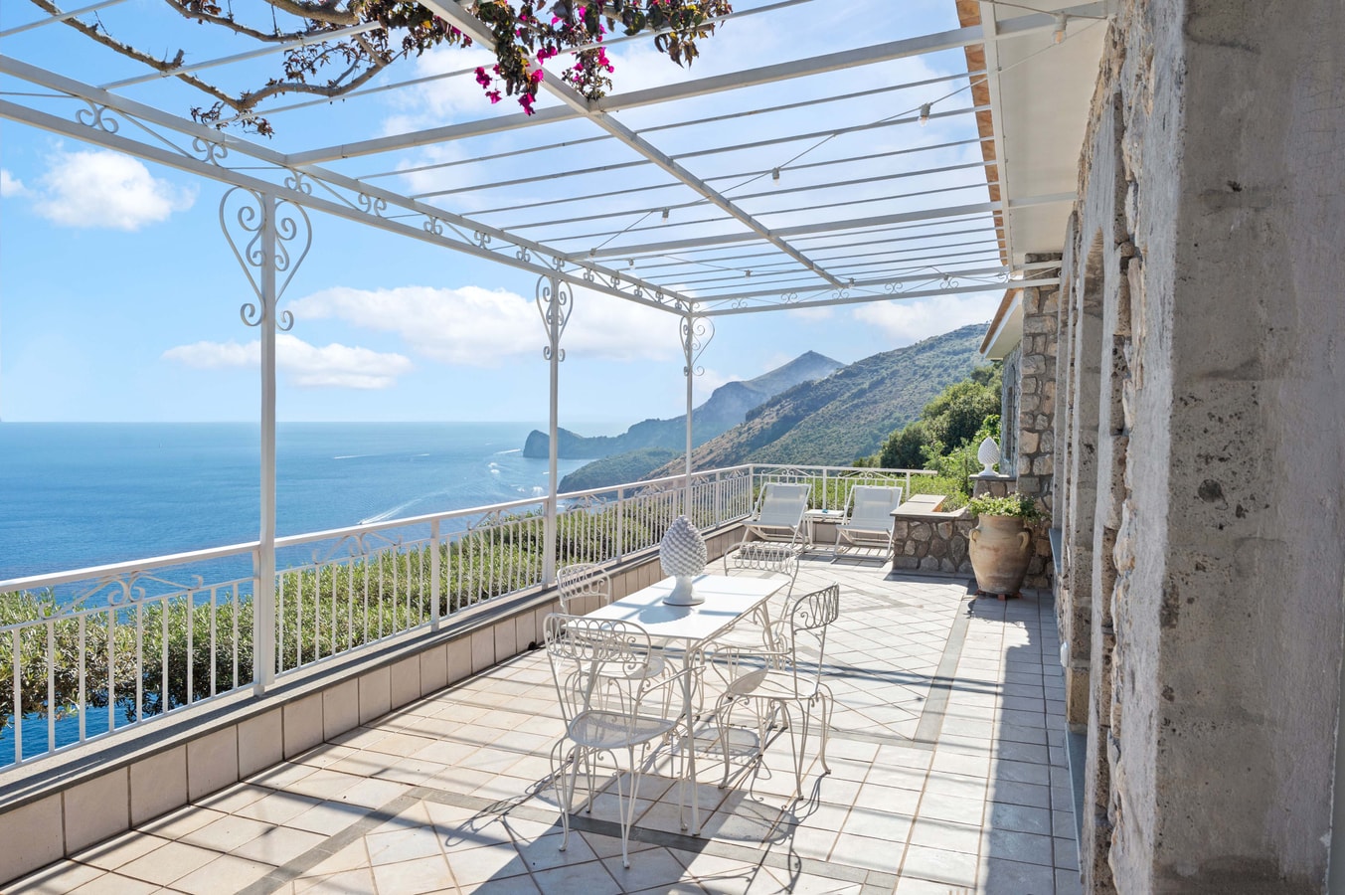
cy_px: 448
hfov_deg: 73.8
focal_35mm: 24
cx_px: 672
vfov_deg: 53.1
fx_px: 896
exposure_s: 1/200
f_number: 9
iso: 320
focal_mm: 24
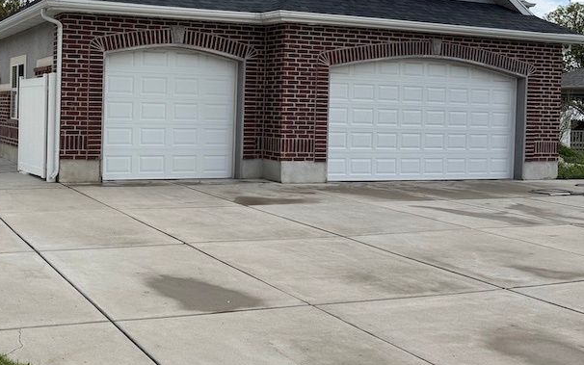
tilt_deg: -0.1
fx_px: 685
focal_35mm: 43
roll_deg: -1.8
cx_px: 109
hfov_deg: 43.8
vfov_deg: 29.6
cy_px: 113
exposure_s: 1/4950
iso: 80
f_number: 1.78
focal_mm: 6.76
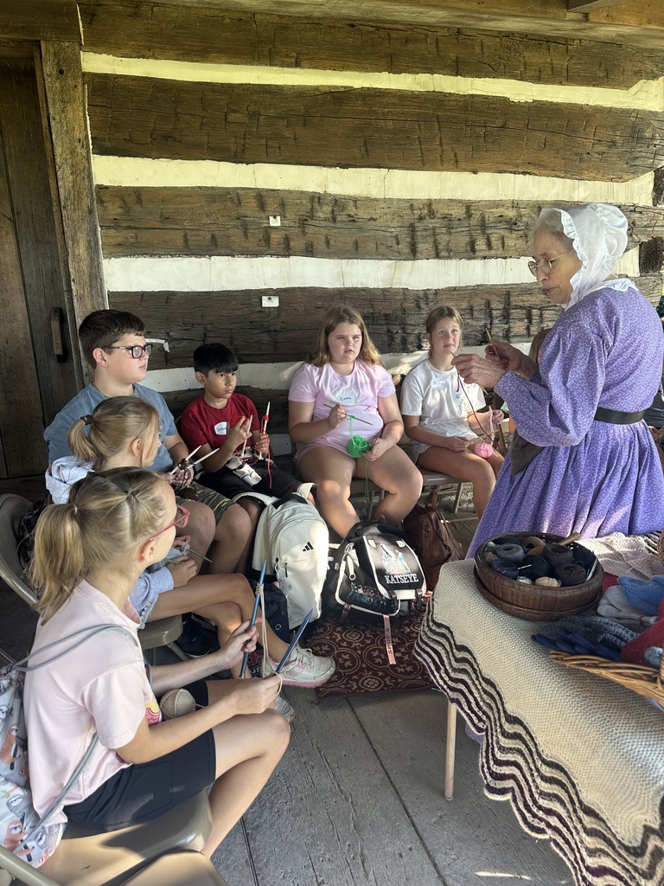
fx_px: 614
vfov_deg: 71.6
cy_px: 443
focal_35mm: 24
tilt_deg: -16.7
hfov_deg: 56.8
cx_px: 332
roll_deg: +0.6
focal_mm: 6.86
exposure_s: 1/121
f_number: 1.78
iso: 64
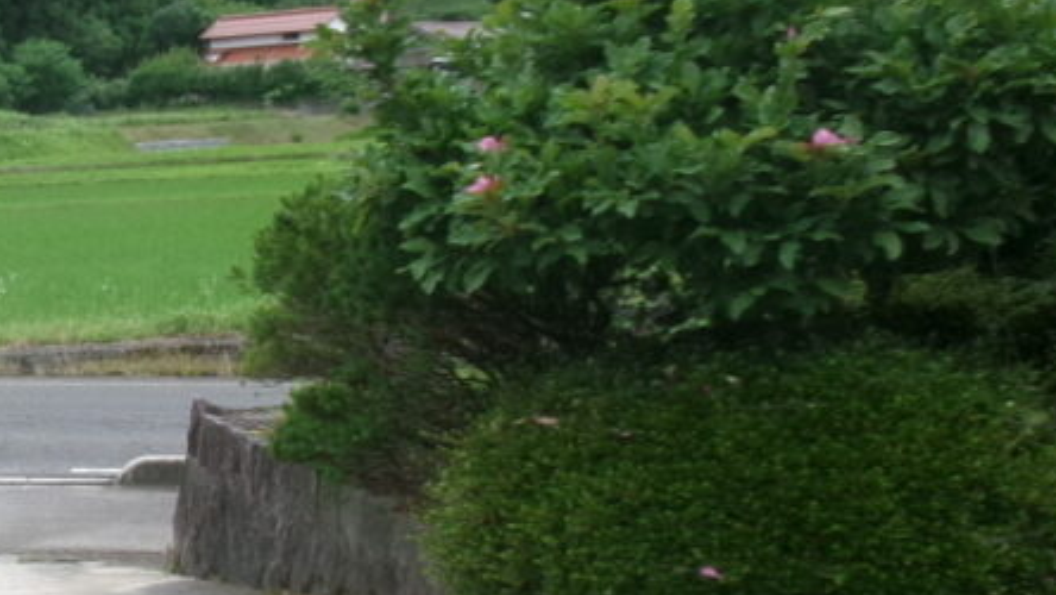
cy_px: 295
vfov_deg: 13.8
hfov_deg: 22.7
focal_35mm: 88
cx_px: -126
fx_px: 2465
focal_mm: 5.1
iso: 100
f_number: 3.9
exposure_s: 1/140
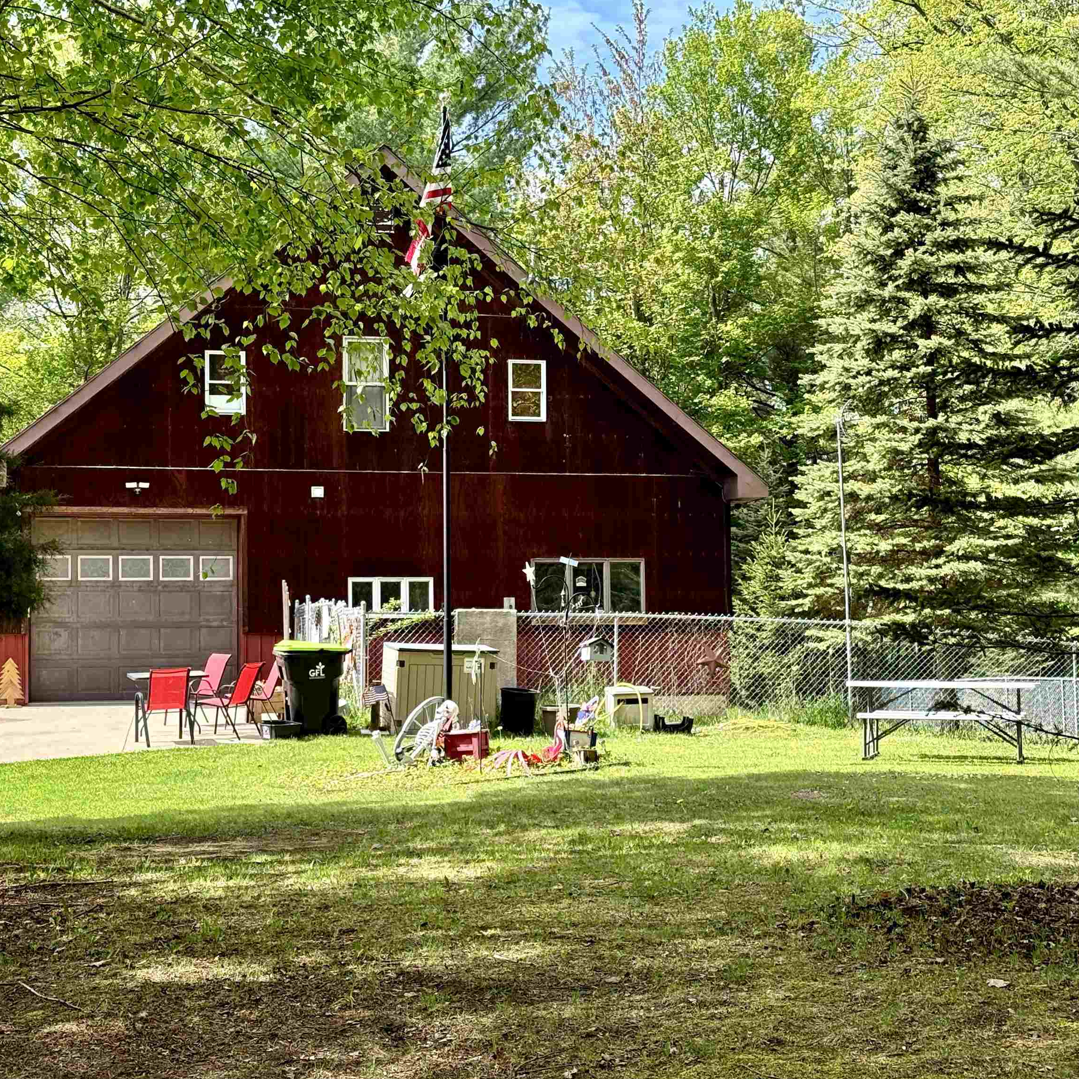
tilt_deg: +3.4
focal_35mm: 57
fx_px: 2010
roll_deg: +0.7
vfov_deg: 30.0
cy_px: 542
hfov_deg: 30.0
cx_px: 504
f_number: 1.78
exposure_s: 1/1353
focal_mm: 6.76
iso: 100
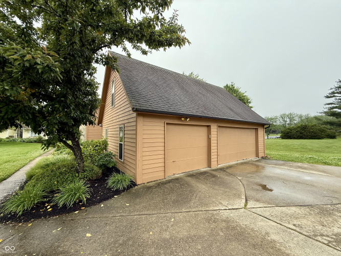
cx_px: 170
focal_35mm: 14
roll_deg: -0.1
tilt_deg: +2.7
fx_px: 138
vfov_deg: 85.7
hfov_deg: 102.1
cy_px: 128
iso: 64
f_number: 2.2
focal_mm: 2.22
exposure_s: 1/226
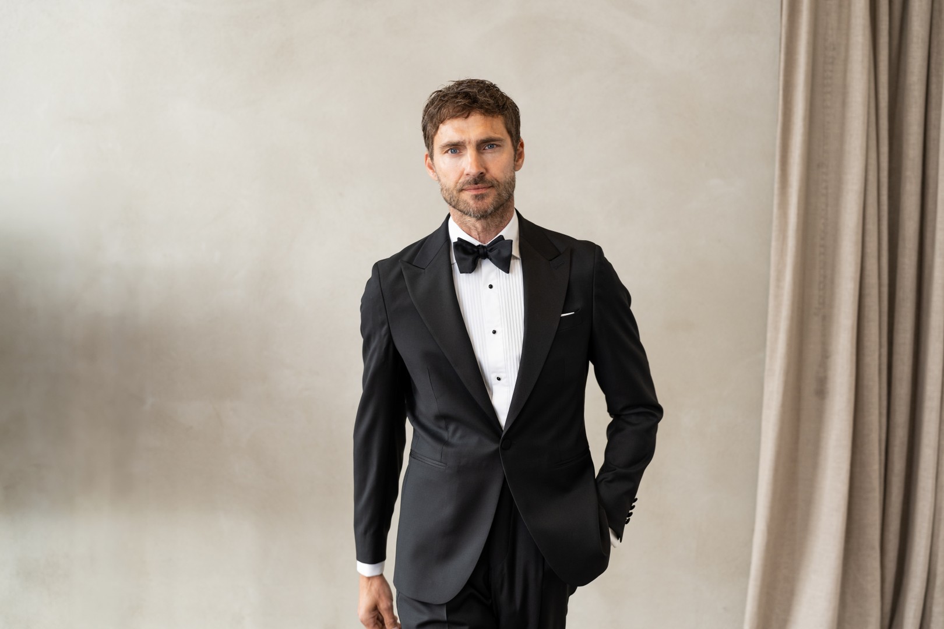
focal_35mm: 50
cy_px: 314
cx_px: 472
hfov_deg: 39.6
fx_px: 1311
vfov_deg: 27.0
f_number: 2.8
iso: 320
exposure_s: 1/160
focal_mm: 50
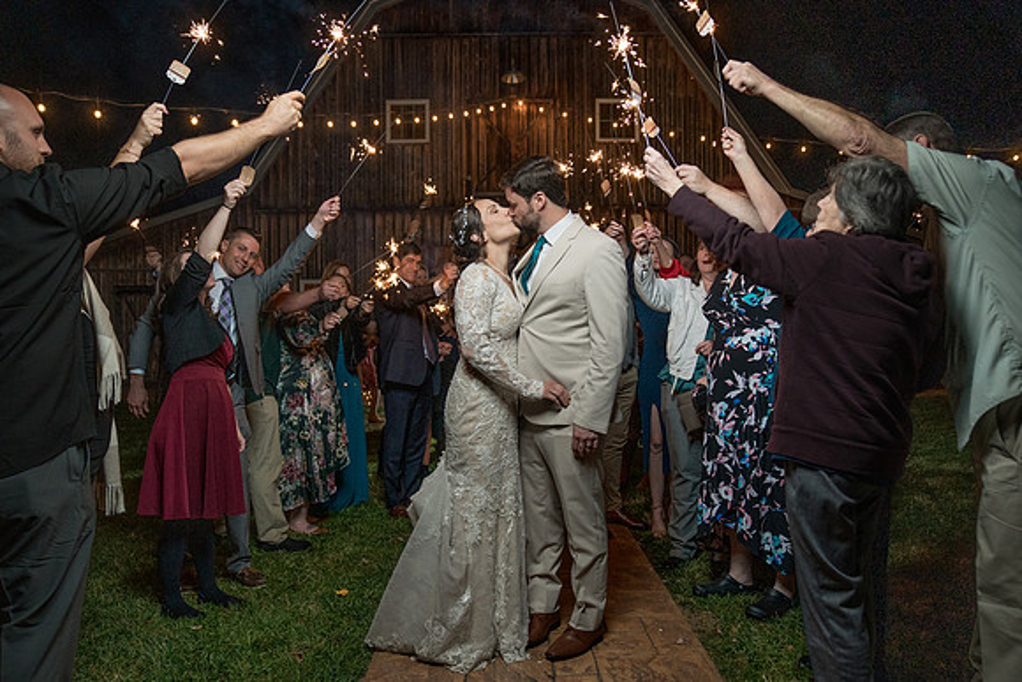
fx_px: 748
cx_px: 501
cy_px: 372
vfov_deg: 49.0
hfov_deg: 68.7
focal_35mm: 26
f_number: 2.8
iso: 2000
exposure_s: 1/200
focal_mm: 24
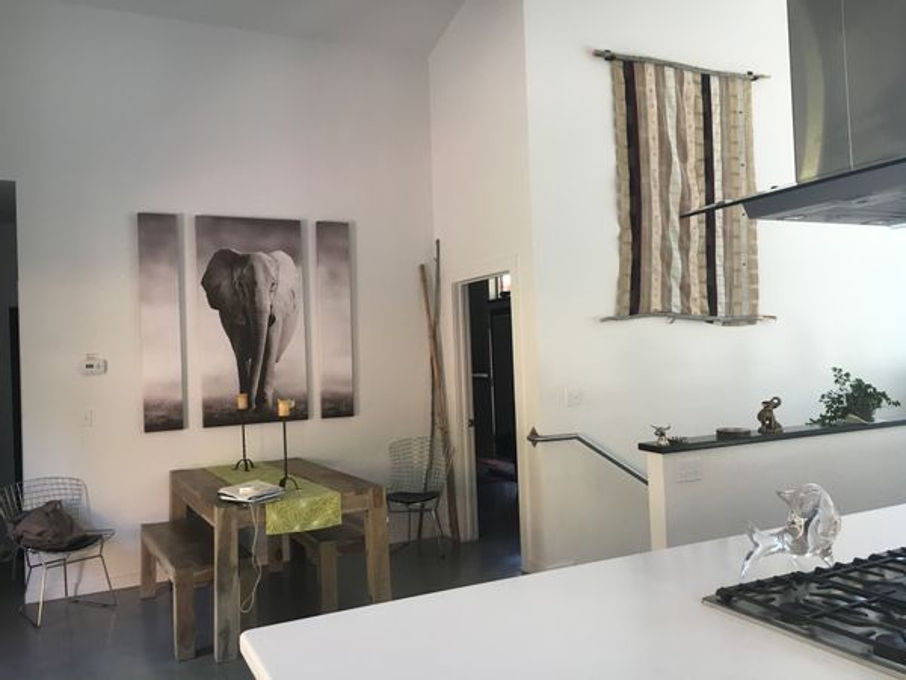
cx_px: 453
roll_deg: +2.3
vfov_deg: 48.2
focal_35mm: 29
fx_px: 759
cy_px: 340
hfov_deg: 61.7
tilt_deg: +0.7
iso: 32
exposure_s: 1/30
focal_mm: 4.15
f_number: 2.2
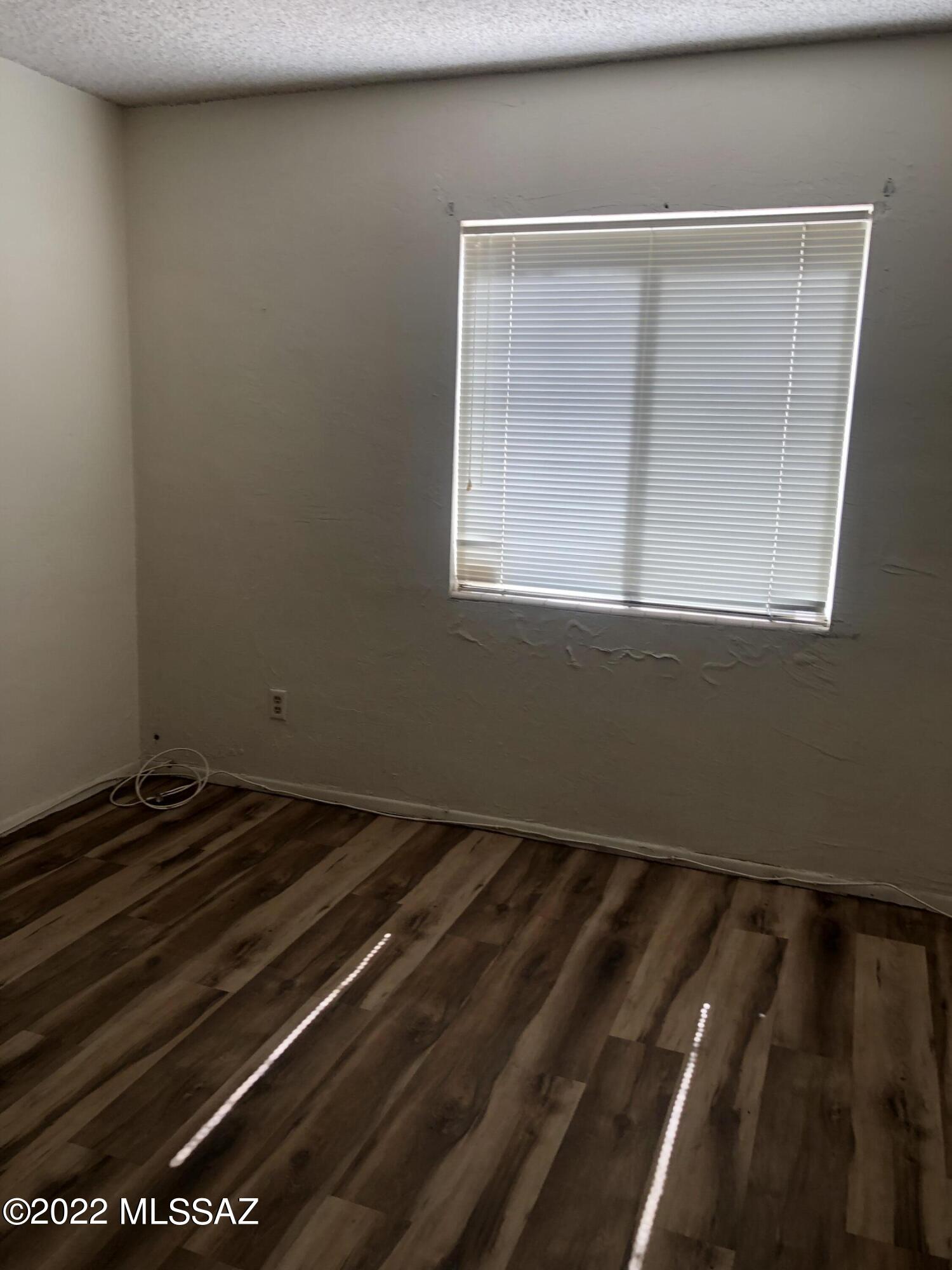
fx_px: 1027
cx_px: 476
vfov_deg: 63.4
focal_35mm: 28
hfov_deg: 49.7
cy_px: 635
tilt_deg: -10.0
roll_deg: -4.1
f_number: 1.8
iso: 50
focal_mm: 3.99
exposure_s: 1/120
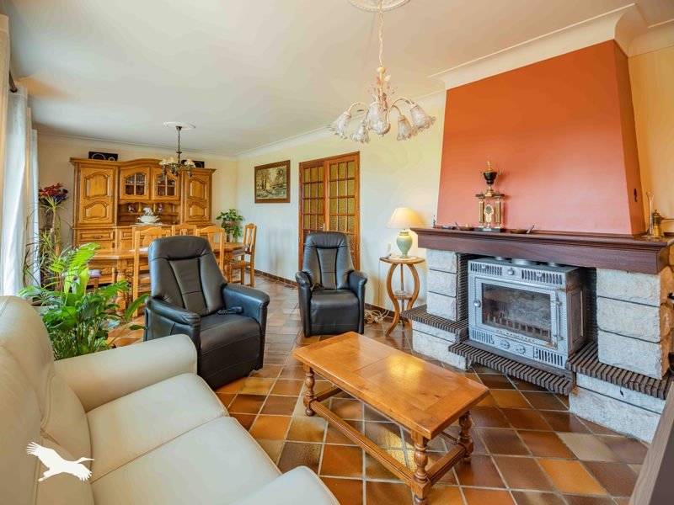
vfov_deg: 78.1
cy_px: 252
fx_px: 312
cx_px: 337
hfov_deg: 94.5
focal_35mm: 16
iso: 400
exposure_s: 1/30
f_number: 5.6
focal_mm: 20
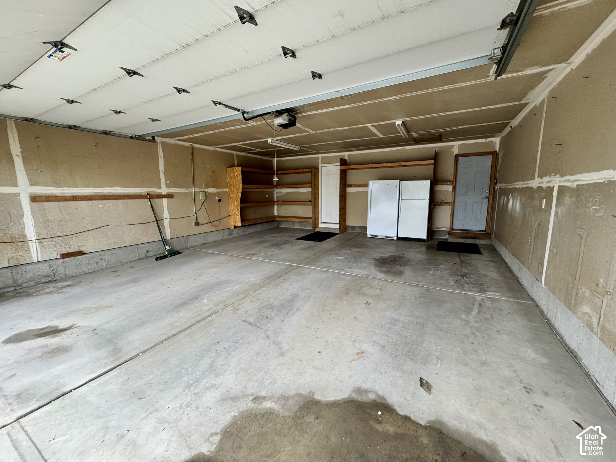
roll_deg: +1.9
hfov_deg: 102.1
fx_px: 249
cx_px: 308
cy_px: 231
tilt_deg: -7.7
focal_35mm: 14
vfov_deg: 85.7
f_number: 2.2
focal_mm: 2.22
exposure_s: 1/99
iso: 160
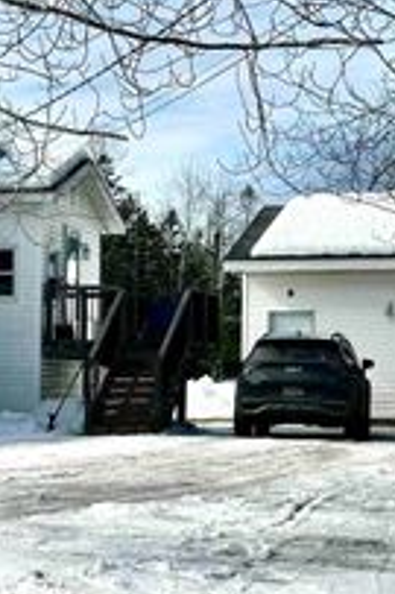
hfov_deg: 10.9
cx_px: -70
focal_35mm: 123
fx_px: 2028
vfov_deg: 16.6
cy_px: 373
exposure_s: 1/8929
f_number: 1.78
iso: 64
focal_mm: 6.86
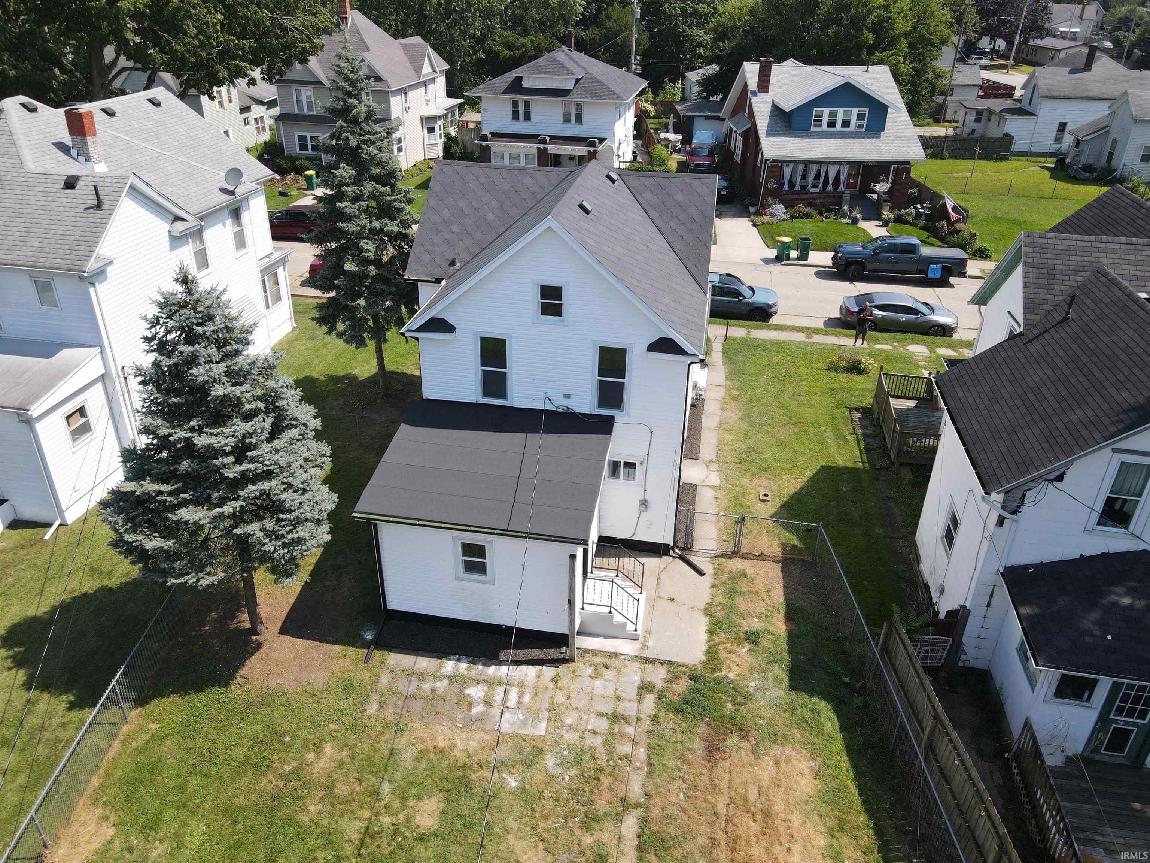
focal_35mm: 24
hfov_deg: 71.6
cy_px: 432
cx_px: 575
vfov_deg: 56.8
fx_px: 797
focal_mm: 4.5
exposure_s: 1/500
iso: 100
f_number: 2.8
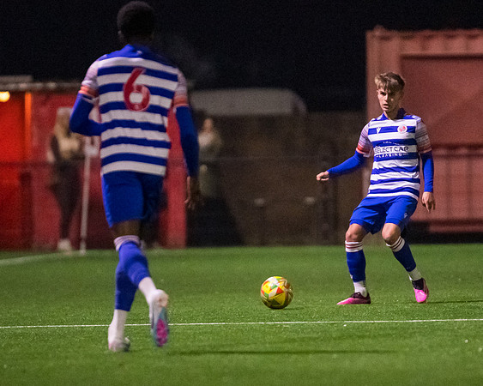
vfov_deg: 2.5
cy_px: 234
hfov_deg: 3.1
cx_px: 296
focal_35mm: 620
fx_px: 8867
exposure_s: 1/1250
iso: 8000
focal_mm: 300
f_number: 2.8
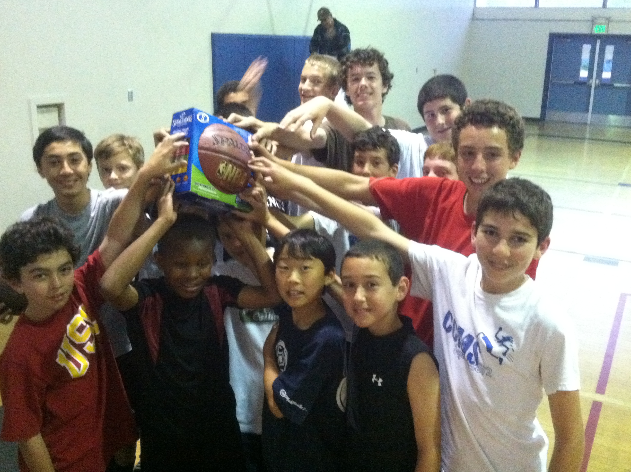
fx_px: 673
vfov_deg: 38.6
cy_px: 223
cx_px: 314
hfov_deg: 50.2
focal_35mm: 37
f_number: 2.8
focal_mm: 3.85
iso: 1000
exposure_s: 1/15
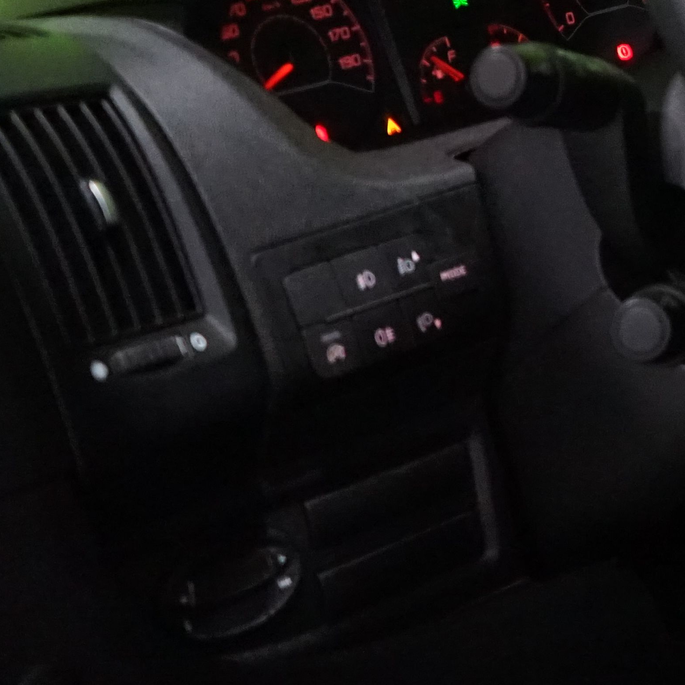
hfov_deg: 14.3
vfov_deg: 15.9
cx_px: 1225
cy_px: 83
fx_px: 2418
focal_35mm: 108
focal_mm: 33
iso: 6400
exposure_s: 1/160
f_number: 4
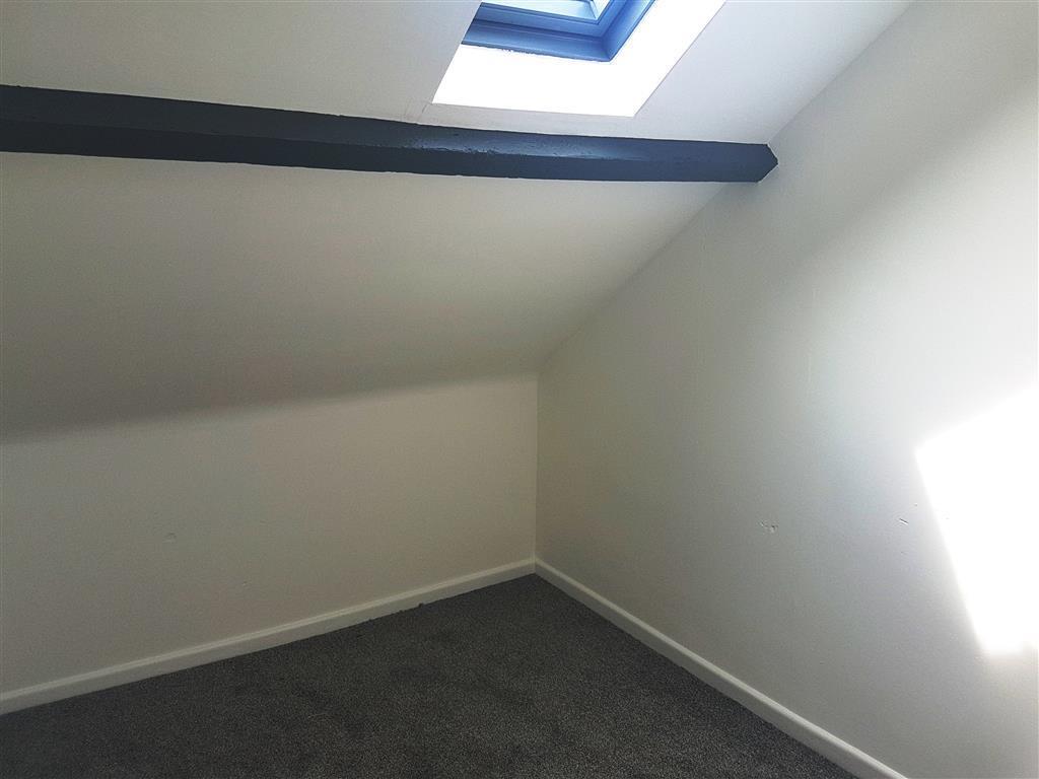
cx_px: 520
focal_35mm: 26
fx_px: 780
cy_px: 390
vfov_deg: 53.1
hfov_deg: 67.3
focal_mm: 4.2
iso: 40
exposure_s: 1/364
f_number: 1.7
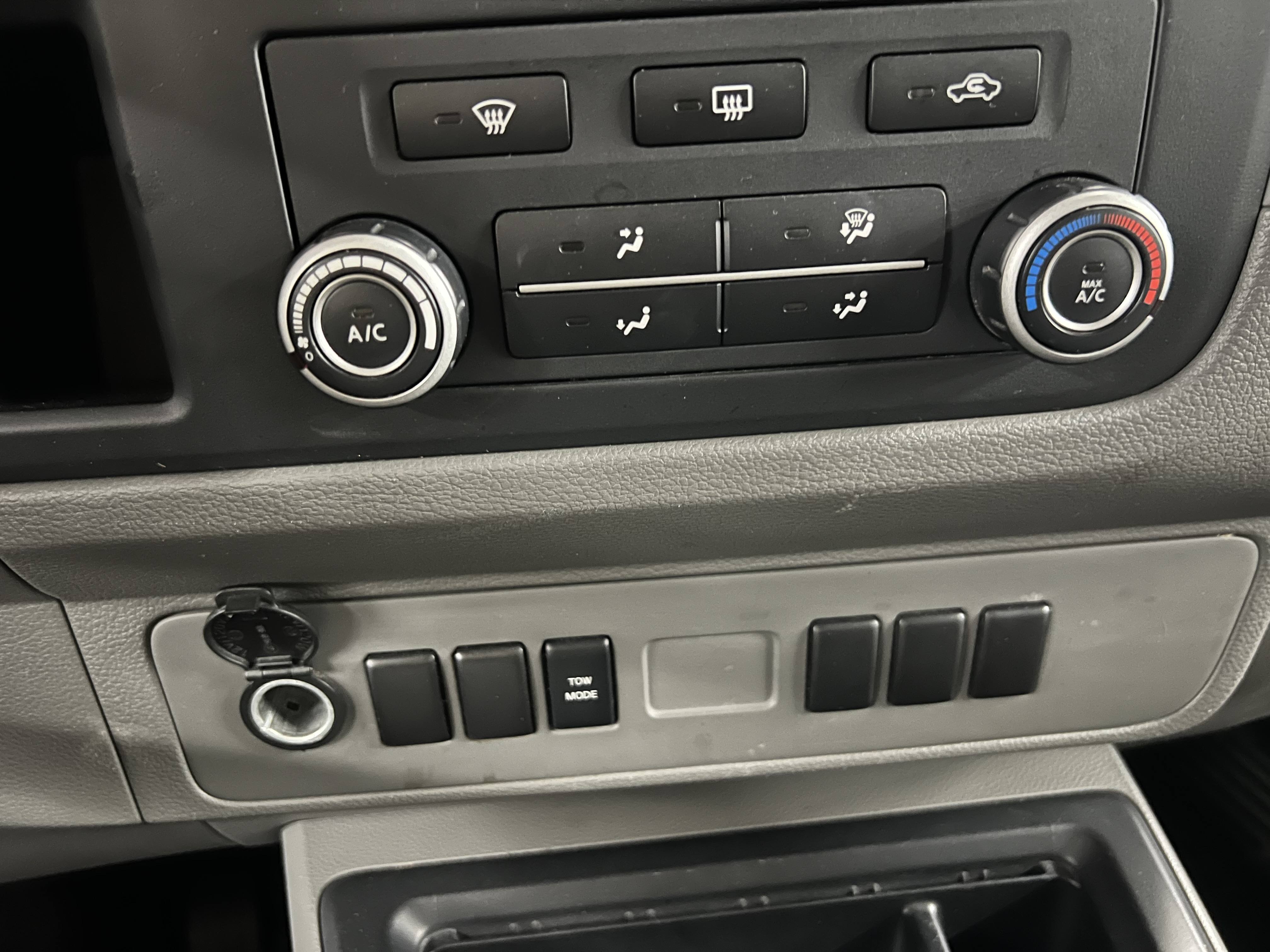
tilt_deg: -25.9
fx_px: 954
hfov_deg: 67.3
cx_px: 635
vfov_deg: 53.1
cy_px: 476
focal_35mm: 26
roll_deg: +2.5
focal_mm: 5.7
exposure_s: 1/17
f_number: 1.5
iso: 1000
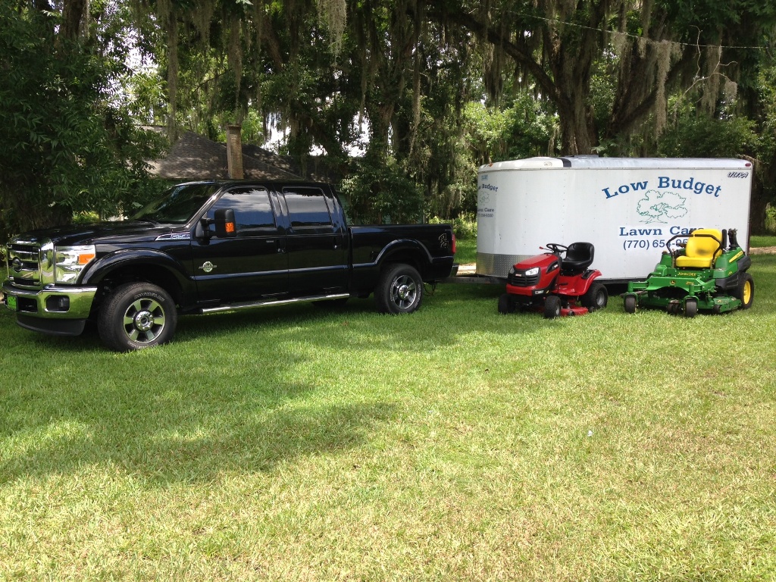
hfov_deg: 55.4
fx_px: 740
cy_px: 291
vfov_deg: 42.9
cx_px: 388
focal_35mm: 33
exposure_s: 1/379
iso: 50
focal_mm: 4.12
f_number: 2.4
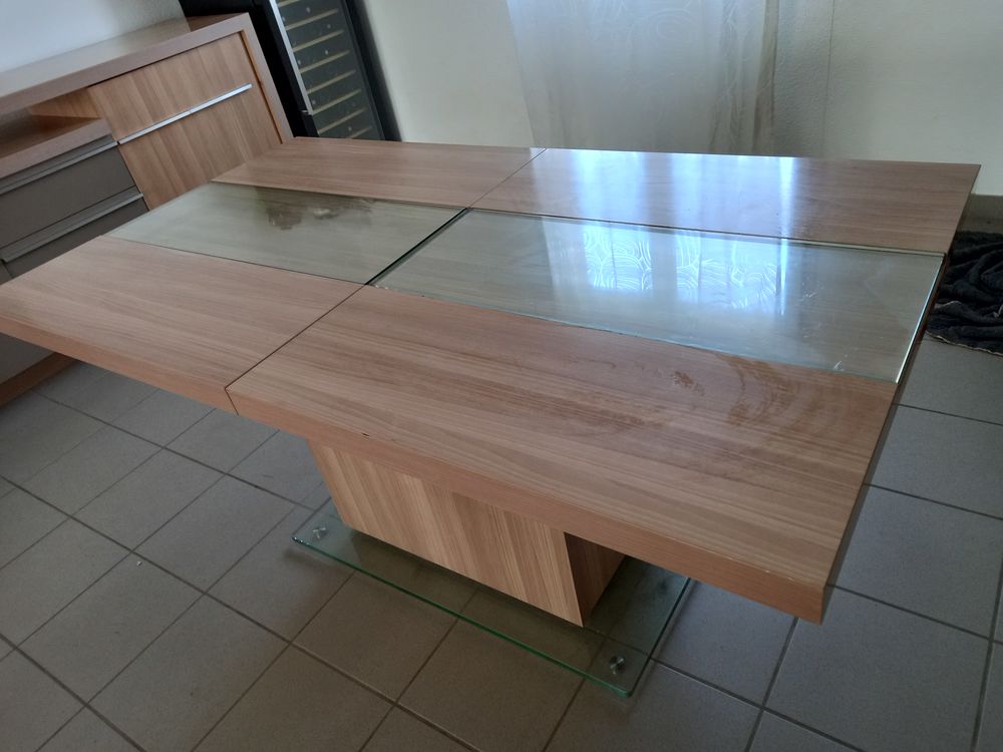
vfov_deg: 54.9
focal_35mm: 25
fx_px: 724
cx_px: 502
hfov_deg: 69.4
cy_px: 376
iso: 200
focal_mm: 4.6
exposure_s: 1/33
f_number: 2
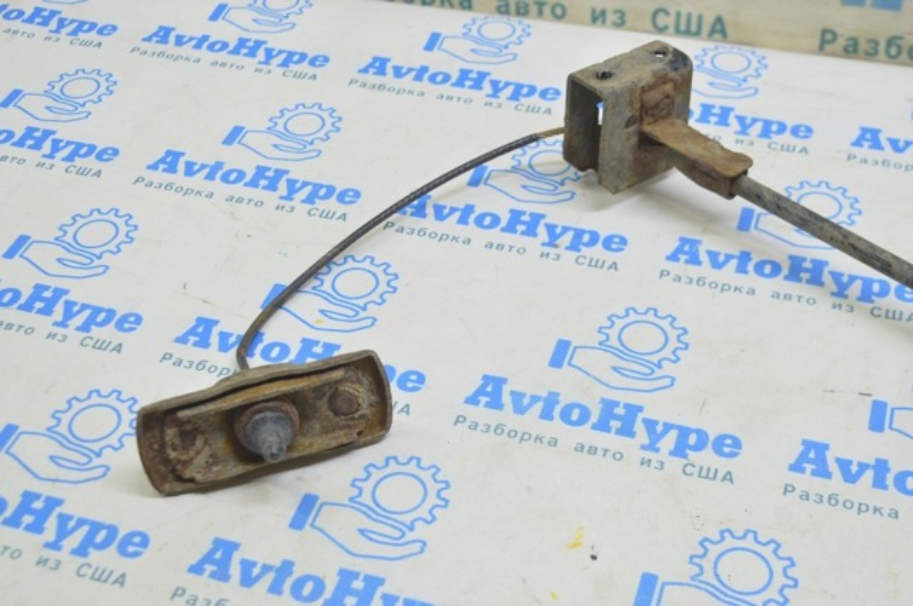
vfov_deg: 25.0
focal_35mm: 54
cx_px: 456
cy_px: 303
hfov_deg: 36.9
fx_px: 1368
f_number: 5.6
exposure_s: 1/20
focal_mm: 36
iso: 400
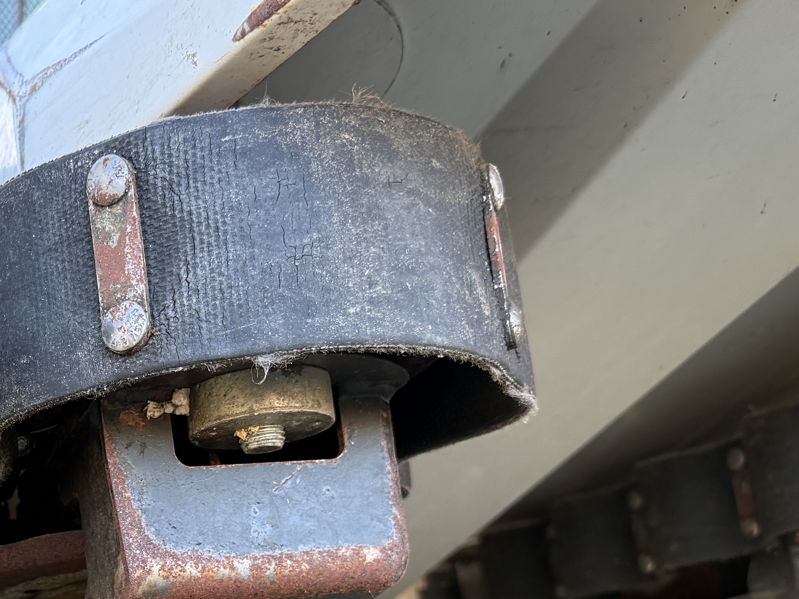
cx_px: 5
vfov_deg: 23.6
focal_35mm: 60
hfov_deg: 30.0
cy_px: 569
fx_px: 1385
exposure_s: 1/240
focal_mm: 6.76
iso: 200
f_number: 1.78
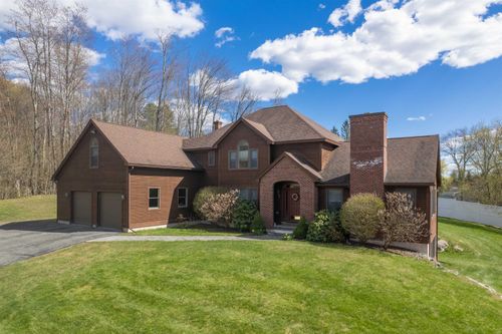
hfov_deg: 78.6
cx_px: 251
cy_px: 167
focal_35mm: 22
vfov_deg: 57.2
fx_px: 307
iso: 150
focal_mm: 8.38
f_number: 2.8
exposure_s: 1/320
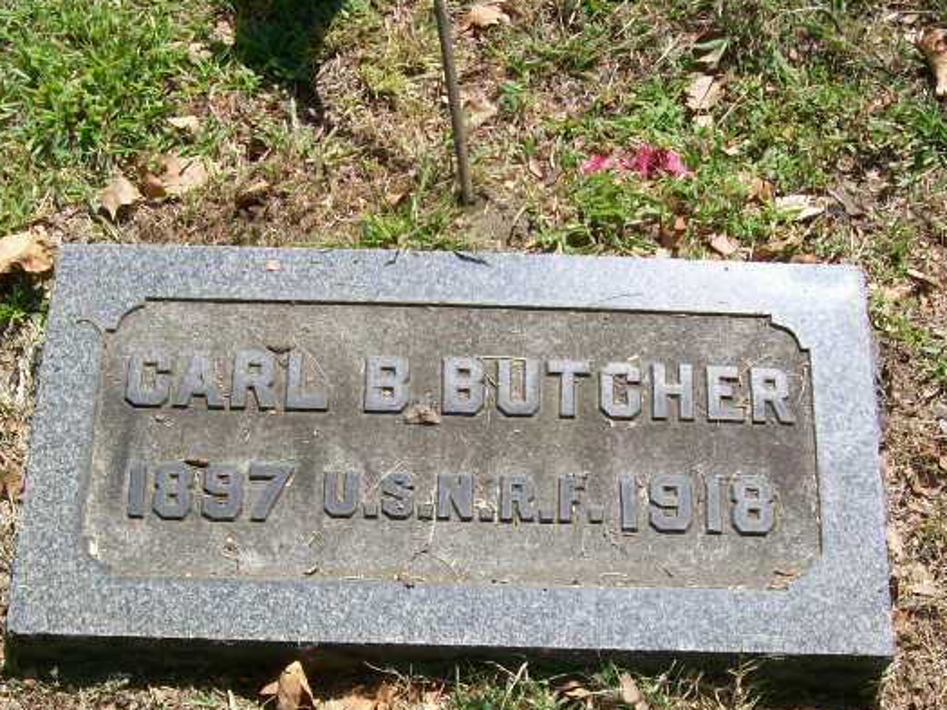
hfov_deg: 34.9
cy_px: 524
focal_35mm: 55
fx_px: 1505
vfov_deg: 26.3
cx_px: 468
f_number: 4.8
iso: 80
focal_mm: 6
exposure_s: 1/425
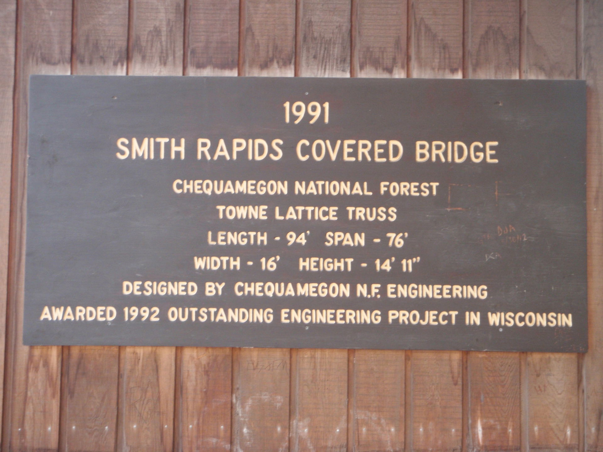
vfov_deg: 29.7
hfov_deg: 38.9
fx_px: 854
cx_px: 302
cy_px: 226
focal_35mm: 49
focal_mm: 8.89
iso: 200
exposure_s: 1/30
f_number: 4.4
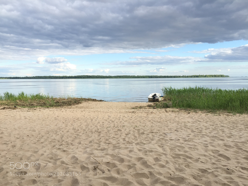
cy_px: 93
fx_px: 208
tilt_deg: -4.6
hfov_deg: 61.7
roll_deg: +0.4
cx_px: 124
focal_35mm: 29
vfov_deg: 48.2
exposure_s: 1/573
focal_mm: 4.15
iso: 32
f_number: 2.2
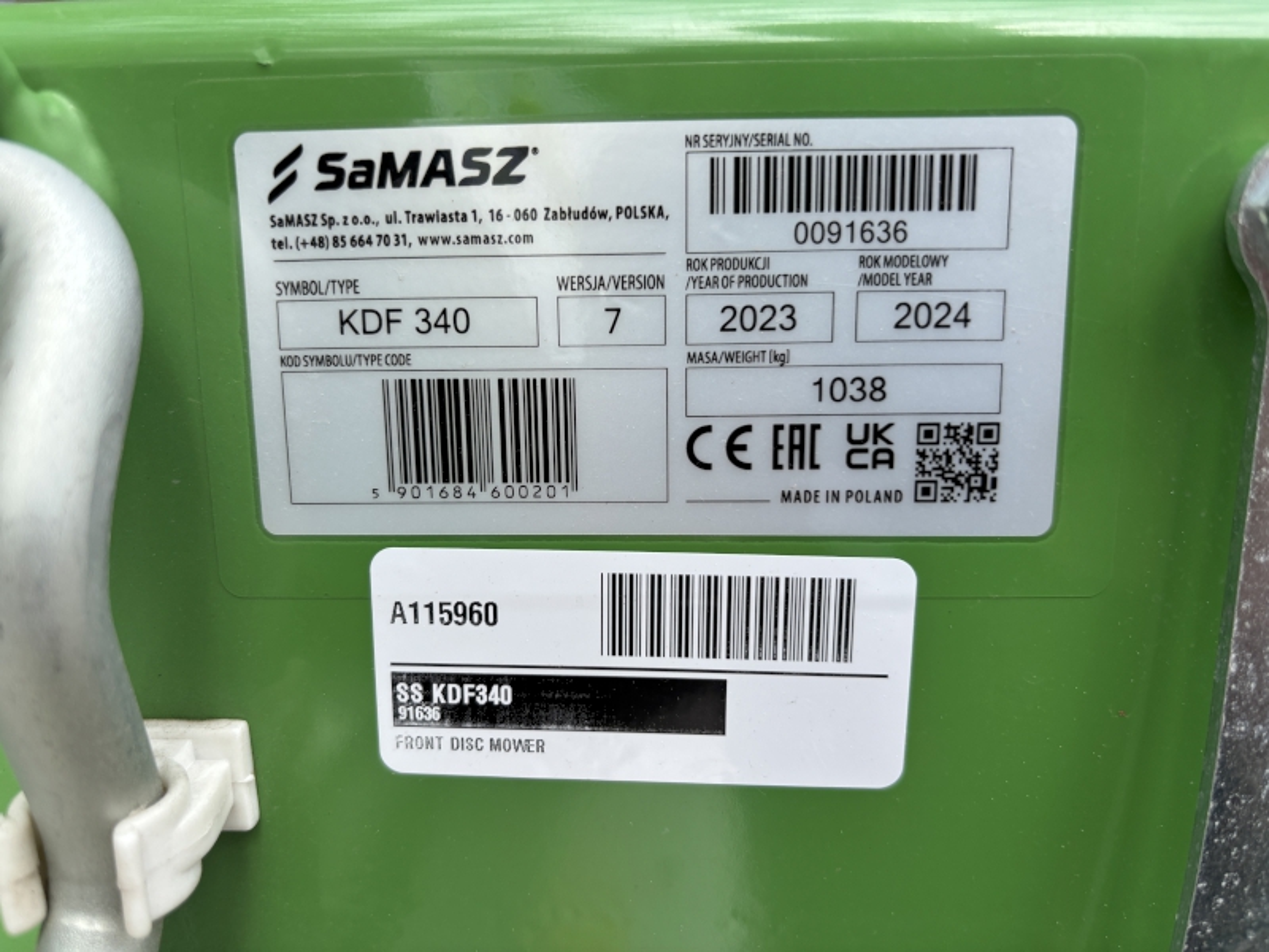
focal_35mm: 26
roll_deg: +0.3
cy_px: 476
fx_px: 953
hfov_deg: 67.3
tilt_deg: -12.1
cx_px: 634
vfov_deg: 53.1
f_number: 1.6
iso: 50
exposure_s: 1/1695
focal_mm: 5.96
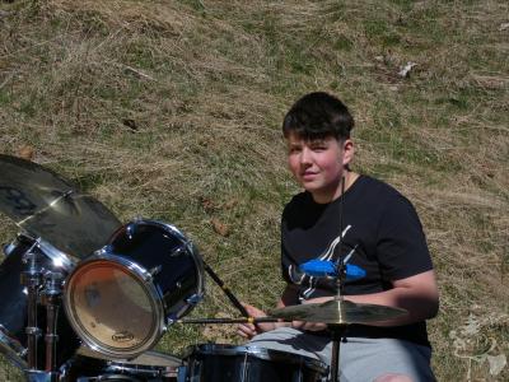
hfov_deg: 11.7
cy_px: 191
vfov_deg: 8.8
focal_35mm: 169
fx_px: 2485
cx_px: 254
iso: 80
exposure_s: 1/800
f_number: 5.5
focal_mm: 30.2
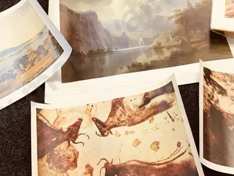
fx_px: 480
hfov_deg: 27.1
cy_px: -9
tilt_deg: -39.2
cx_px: 170
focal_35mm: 71
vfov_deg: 20.0
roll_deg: +0.6
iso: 64
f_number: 2.2
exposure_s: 1/33
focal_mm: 4.15
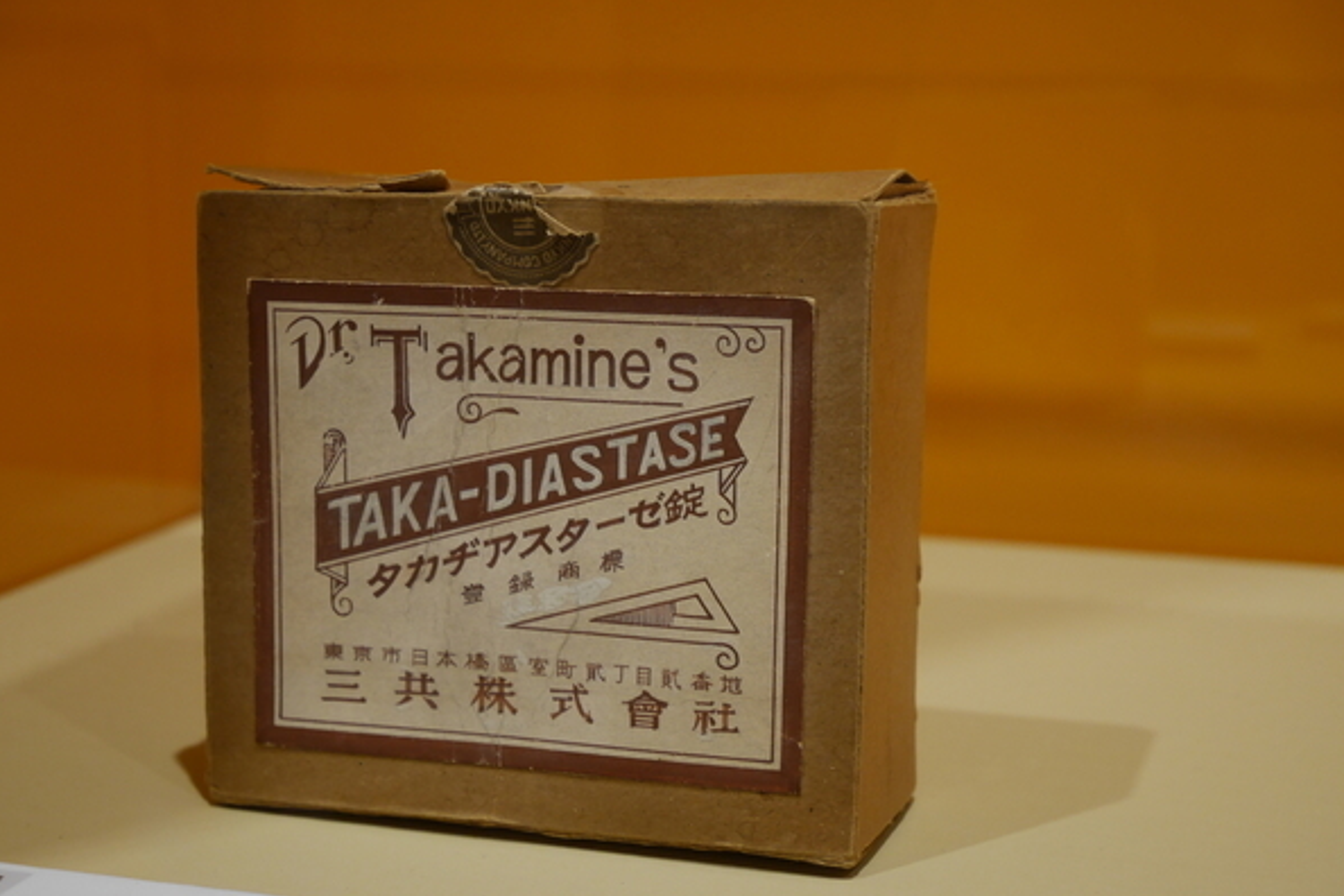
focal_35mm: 61
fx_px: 2277
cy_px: 501
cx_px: 667
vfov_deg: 22.2
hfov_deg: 32.9
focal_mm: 29
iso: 800
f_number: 5.5
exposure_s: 1/20
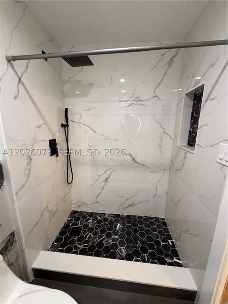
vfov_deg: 102.1
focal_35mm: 14
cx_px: 114
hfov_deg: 85.7
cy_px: 152
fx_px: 123
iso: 320
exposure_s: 1/60
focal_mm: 2.22
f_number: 2.2
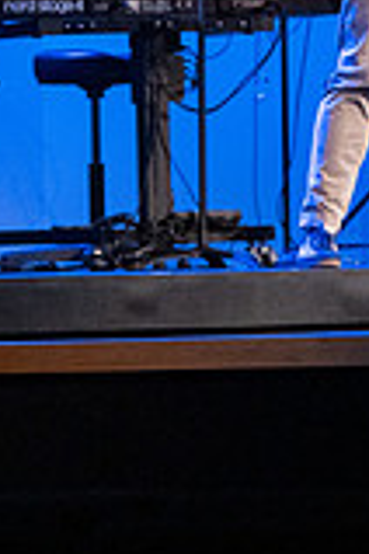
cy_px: -87
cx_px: 439
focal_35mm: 833
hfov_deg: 1.7
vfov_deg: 2.5
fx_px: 12806
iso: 5000
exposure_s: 1/300
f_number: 4
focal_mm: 196
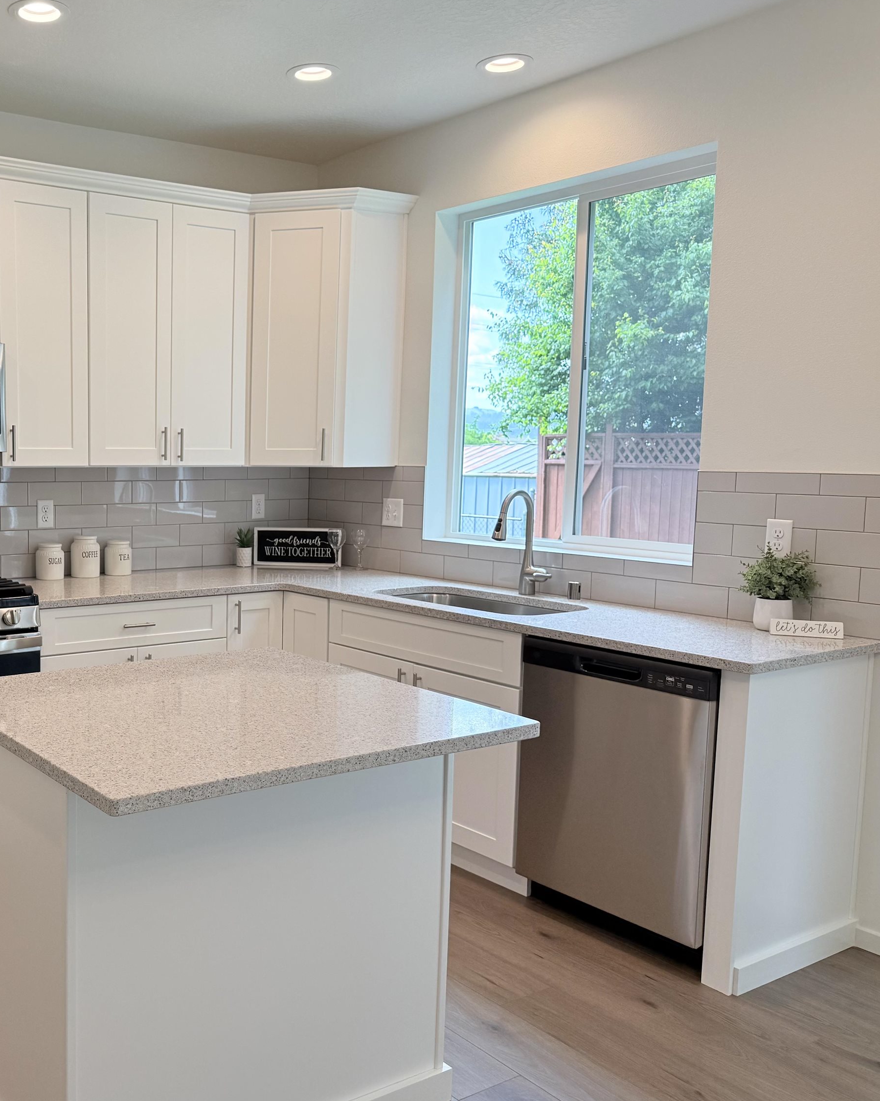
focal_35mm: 32
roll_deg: -0.1
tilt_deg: -5.6
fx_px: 1042
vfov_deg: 55.7
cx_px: 146
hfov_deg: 43.1
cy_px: 557
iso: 160
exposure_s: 1/234
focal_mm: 6.76
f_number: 1.78
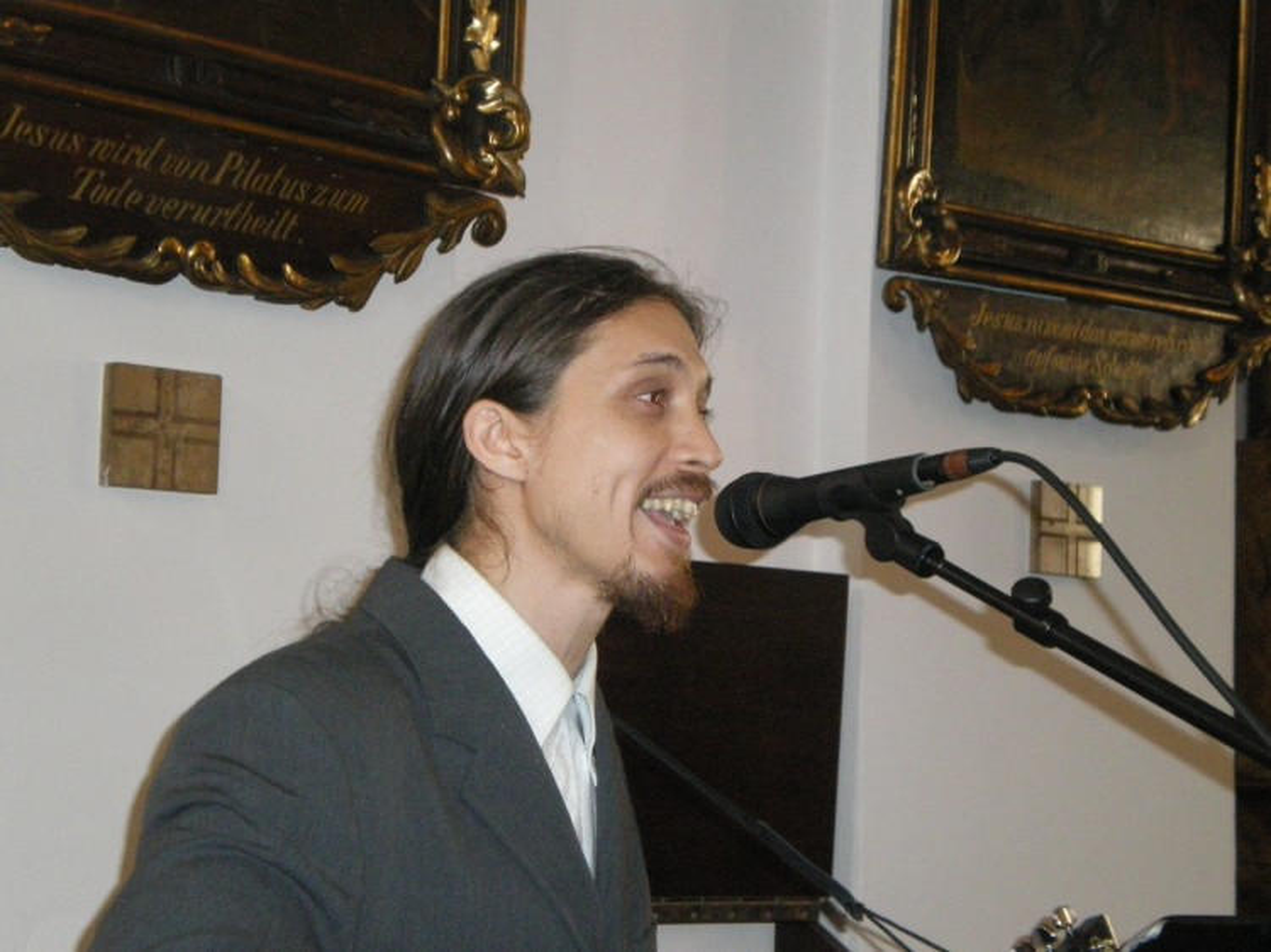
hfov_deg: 25.7
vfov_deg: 19.4
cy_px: 476
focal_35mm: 76
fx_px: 2790
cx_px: 636
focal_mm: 13.3
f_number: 4.9
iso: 800
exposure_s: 1/80
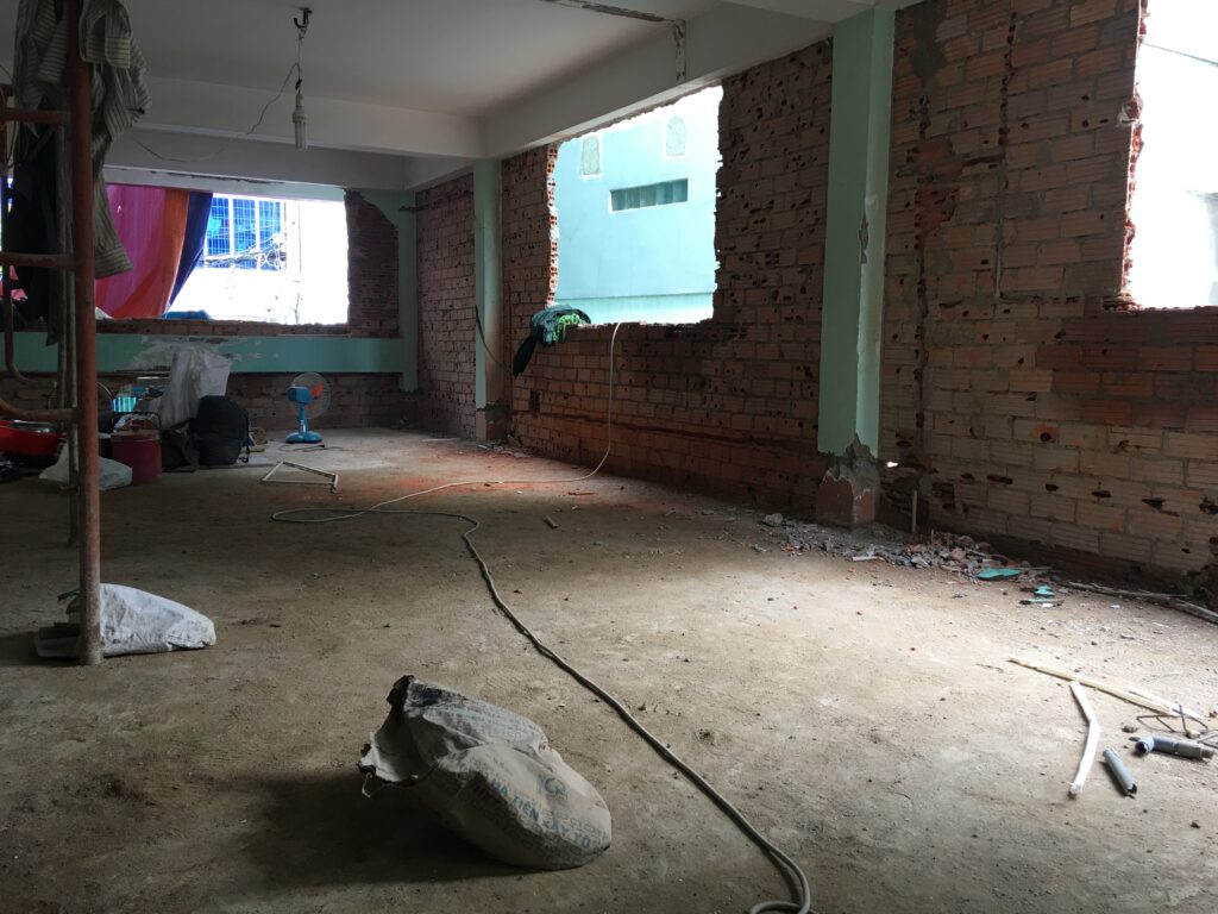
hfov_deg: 61.7
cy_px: 457
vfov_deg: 48.2
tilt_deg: -6.7
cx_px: 609
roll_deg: -0.4
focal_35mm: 29
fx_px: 1020
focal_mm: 4.15
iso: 25
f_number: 2.2
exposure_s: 1/33
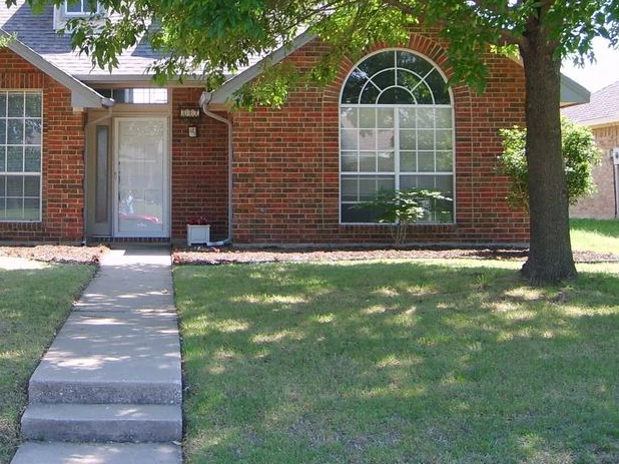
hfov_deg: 32.5
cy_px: 101
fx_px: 1037
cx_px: 145
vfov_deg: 24.8
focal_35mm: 58
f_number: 2.8
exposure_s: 1/180
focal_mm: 5.8
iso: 50
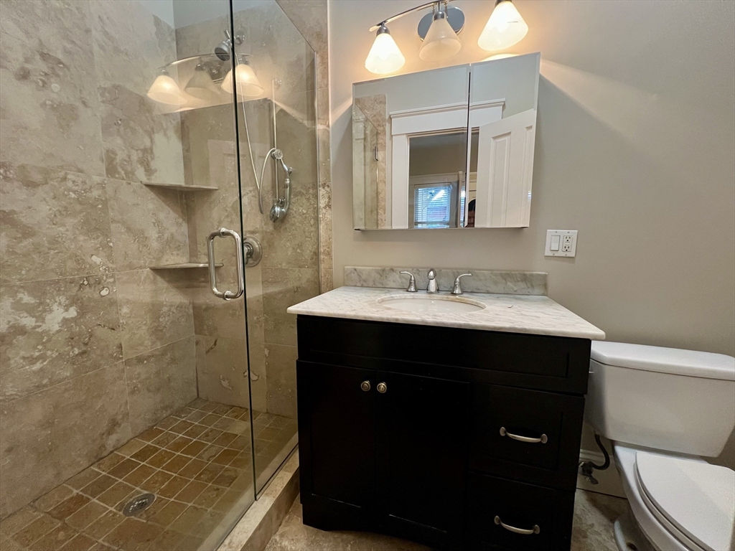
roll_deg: +0.3
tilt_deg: -6.8
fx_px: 276
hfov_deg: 106.2
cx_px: 368
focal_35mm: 13
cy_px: 276
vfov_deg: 89.9
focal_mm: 1.57
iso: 640
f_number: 1.8
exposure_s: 1/60
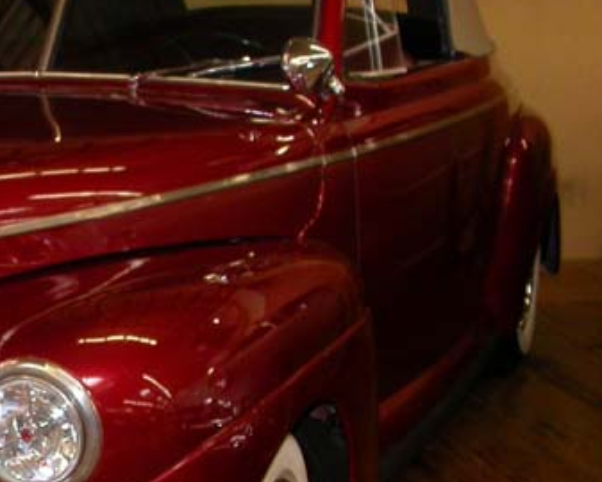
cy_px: 371
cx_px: -64
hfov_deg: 20.7
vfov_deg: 17.4
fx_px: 1569
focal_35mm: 88
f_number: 2.6
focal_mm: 7.85
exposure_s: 1/60
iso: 200
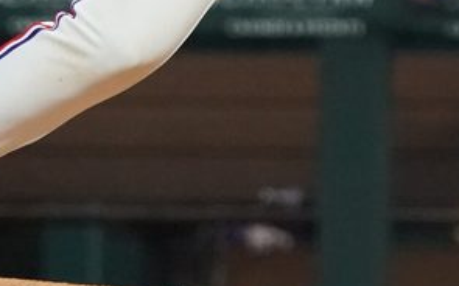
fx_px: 19491
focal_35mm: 1559
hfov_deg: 1.3
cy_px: -190
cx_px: 361
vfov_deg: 0.8
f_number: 6.3
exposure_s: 1/1600
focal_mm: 376
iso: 6400
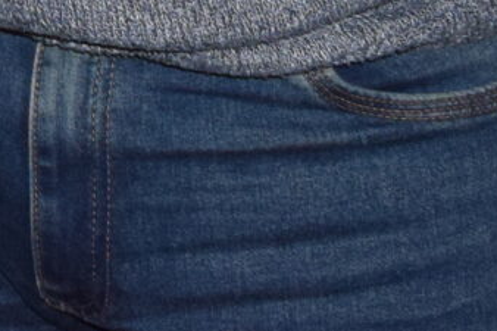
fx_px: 3450
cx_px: -873
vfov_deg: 5.0
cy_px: -922
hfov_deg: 7.5
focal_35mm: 250
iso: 800
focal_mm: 22
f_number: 9
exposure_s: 1/125
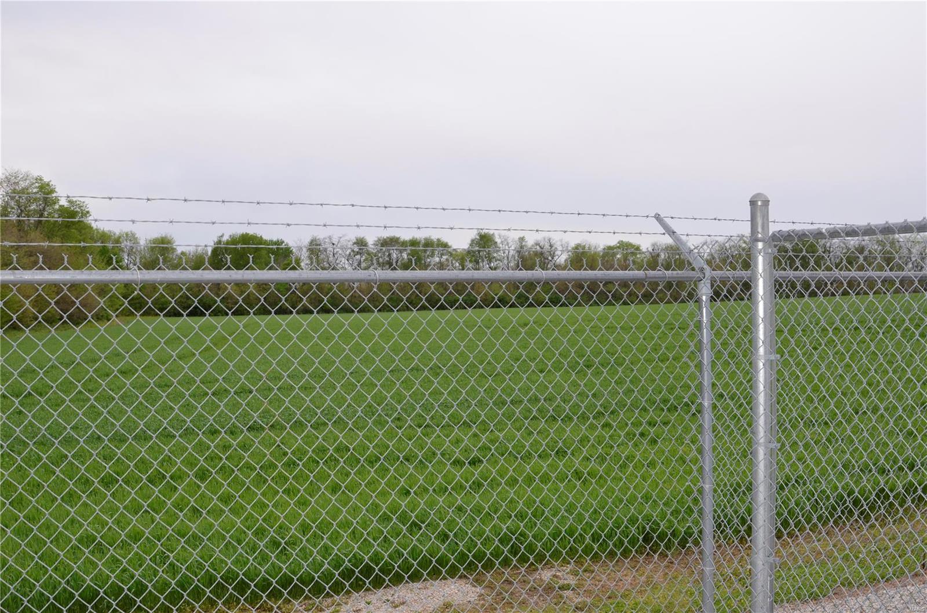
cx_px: 464
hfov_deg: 53.2
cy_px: 306
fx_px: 925
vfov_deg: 36.7
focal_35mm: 36
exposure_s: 1/250
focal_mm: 24
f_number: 5.6
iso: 400
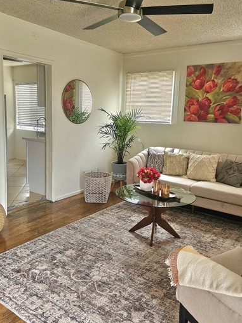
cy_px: 157
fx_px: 270
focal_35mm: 29
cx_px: 121
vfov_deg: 61.6
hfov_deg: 48.2
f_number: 1.7
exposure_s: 1/208
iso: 250
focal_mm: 6.3
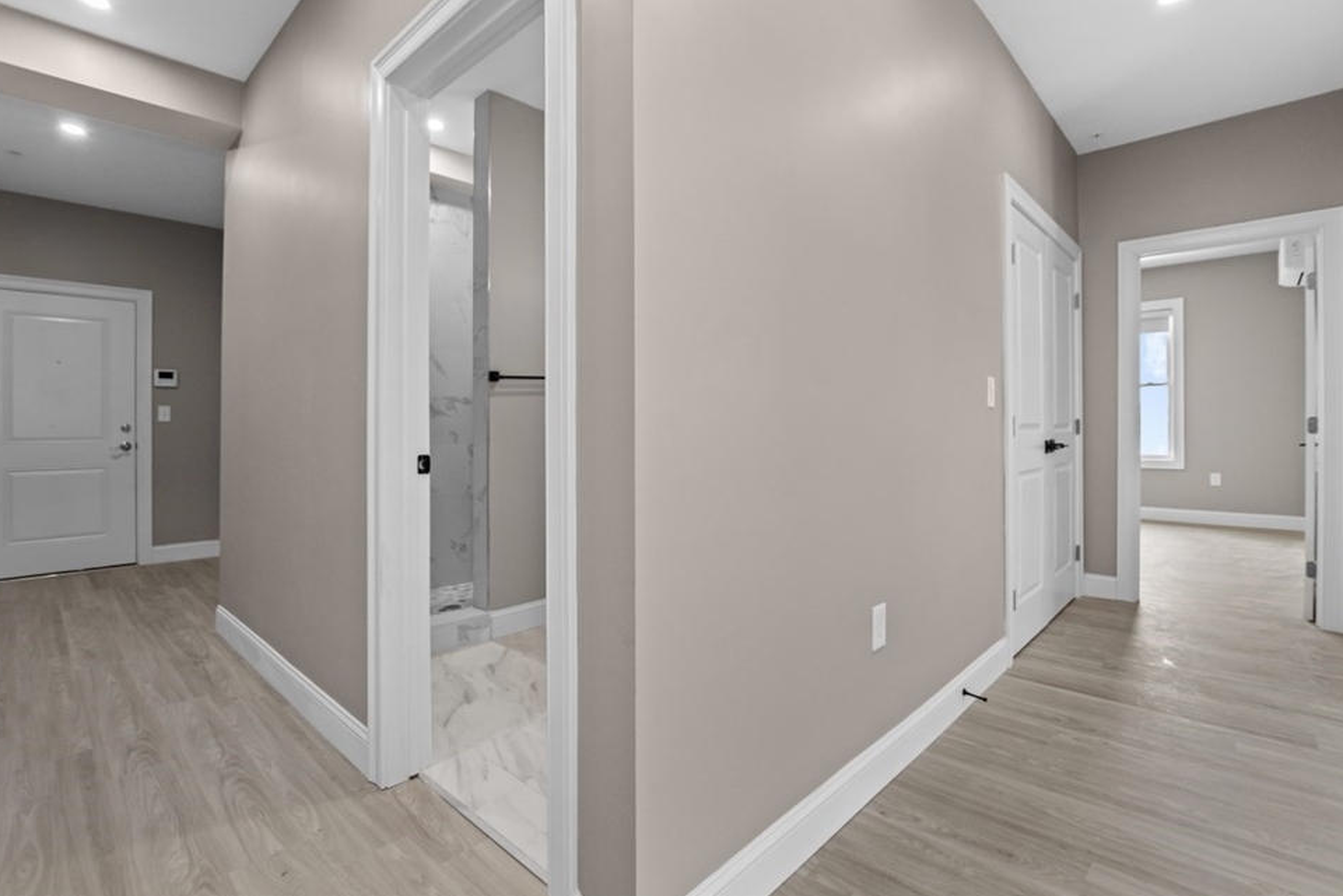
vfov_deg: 73.7
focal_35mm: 16
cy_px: 421
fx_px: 597
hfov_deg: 96.7
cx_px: 641
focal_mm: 10
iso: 800
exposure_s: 1/80
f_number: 5
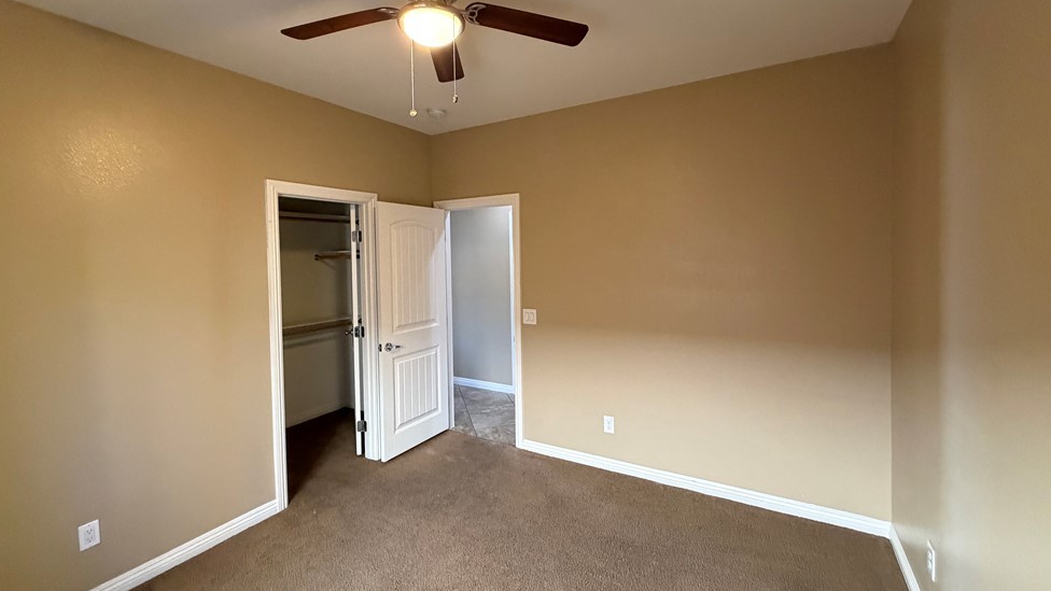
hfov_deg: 99.4
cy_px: 262
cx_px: 526
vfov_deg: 66.9
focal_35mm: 16
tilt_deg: -1.0
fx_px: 446
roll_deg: +0.9
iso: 640
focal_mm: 2.22
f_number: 2.2
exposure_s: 1/60
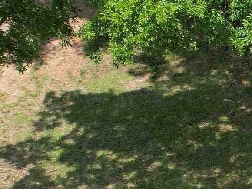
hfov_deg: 13.7
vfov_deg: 12.6
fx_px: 815
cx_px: 565
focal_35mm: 112
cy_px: 272
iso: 100
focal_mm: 8.38
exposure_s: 1/320
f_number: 2.8
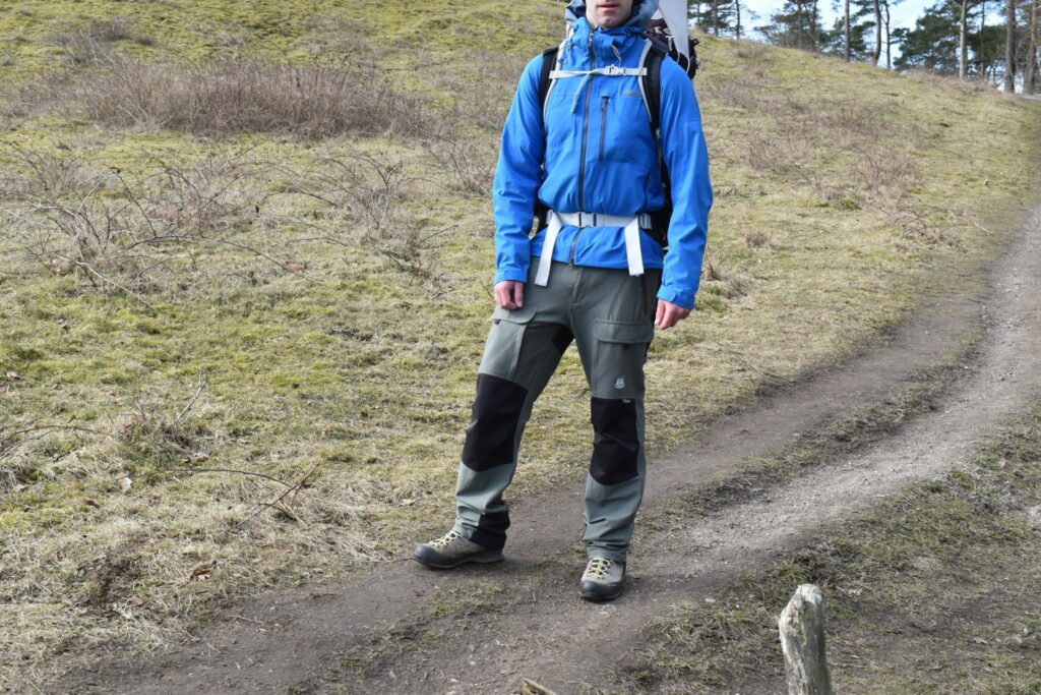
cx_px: 520
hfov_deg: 51.3
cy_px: 348
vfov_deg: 35.5
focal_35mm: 38
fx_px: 1084
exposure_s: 1/250
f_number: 7.1
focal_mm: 25
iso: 200
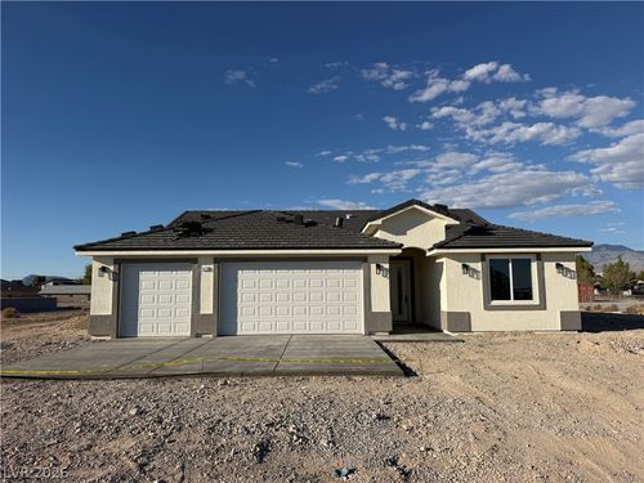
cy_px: 242
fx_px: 446
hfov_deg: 71.6
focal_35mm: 24
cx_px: 322
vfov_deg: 56.8
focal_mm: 6.76
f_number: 1.78
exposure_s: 1/7353
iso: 80
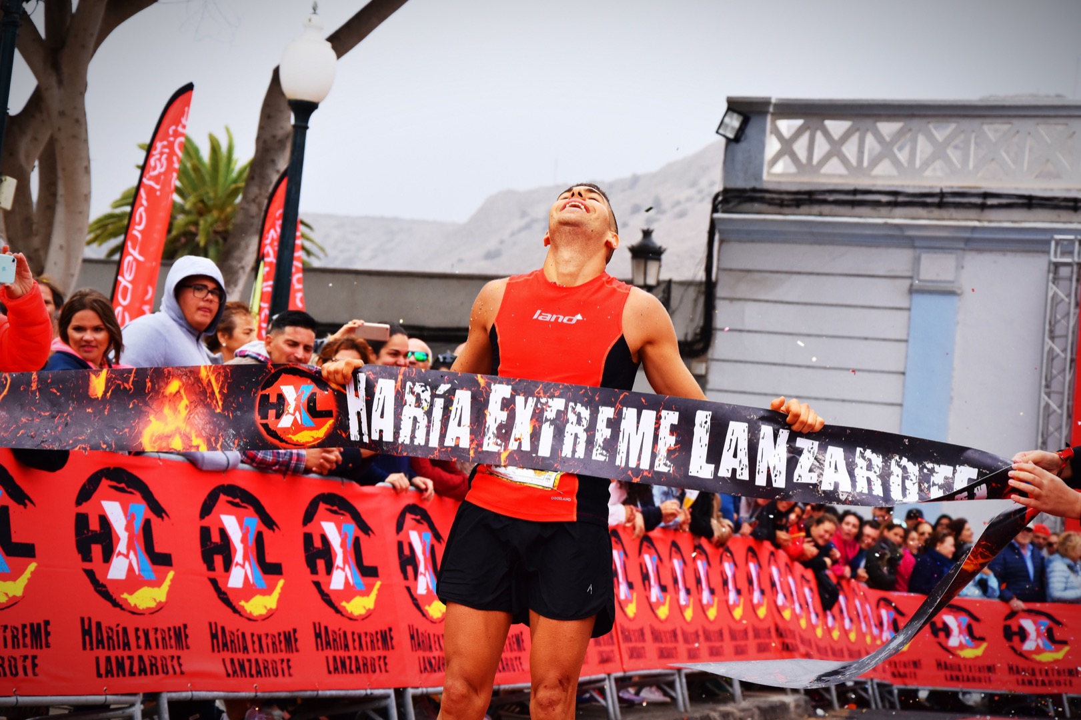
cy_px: 360
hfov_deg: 19.5
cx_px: 540
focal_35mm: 105
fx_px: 3152
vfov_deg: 13.0
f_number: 8
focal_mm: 70
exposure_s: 1/500
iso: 450
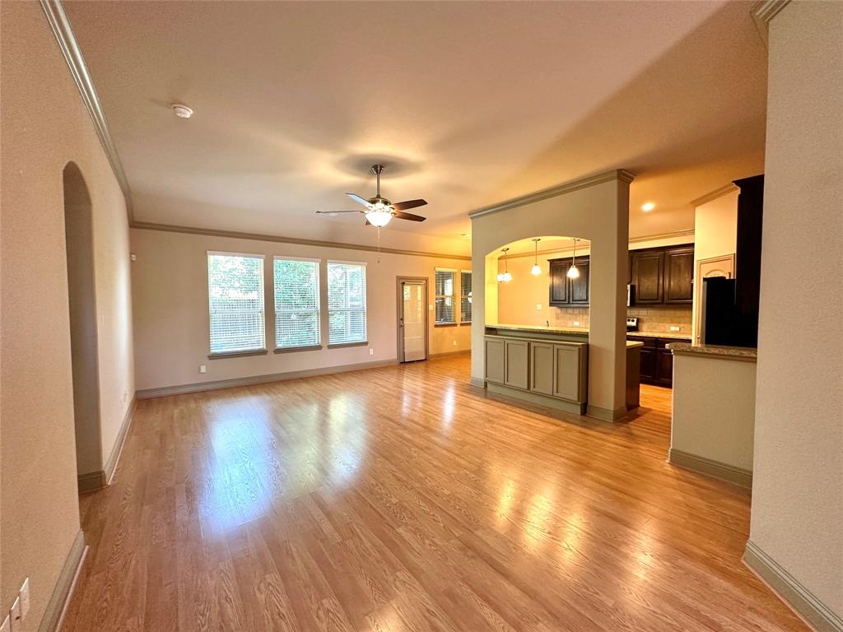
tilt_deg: -2.3
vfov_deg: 85.7
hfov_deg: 102.1
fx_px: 341
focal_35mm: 14
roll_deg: -0.3
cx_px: 422
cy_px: 316
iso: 200
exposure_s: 1/60
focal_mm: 2.22
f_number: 2.2
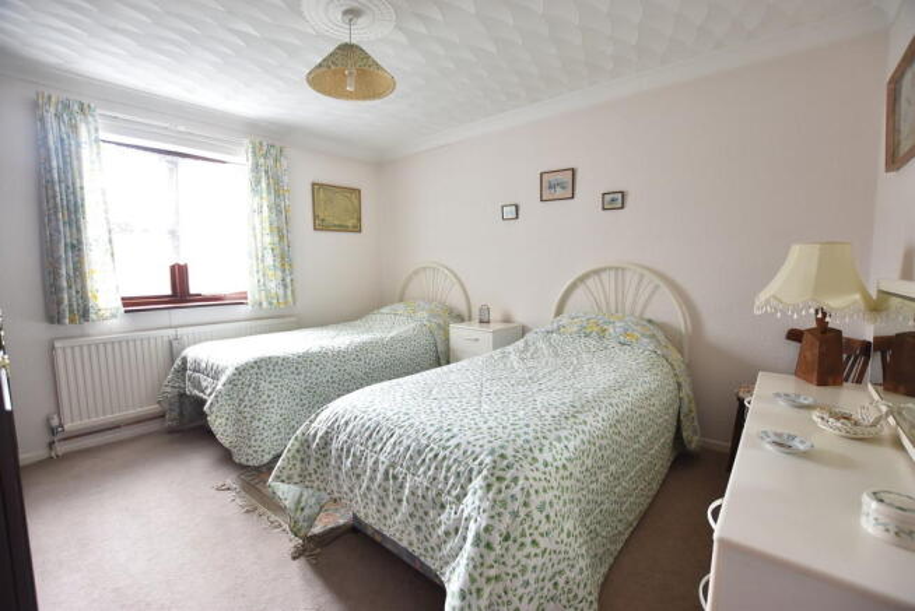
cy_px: 306
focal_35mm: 15
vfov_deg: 77.4
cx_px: 458
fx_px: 381
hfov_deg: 100.4
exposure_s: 1/5
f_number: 3.5
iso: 400
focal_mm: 10
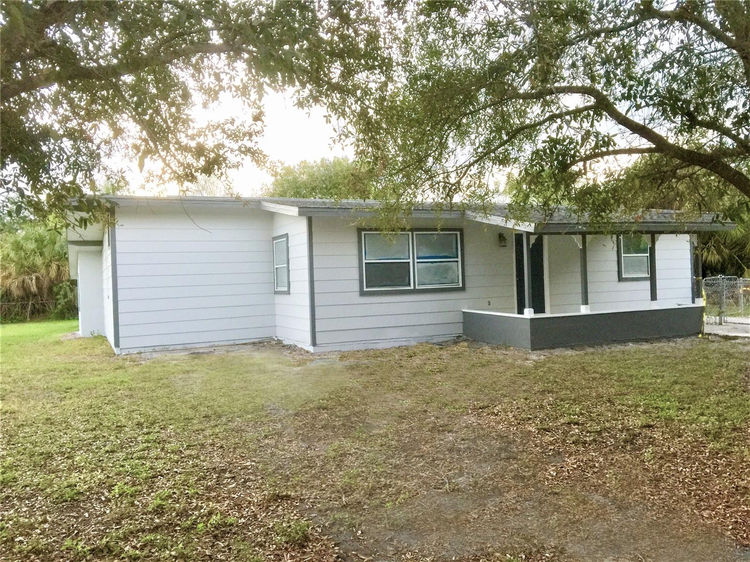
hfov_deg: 61.7
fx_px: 628
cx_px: 375
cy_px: 281
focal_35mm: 29
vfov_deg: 48.2
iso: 50
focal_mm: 4.15
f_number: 2.2
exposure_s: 1/30
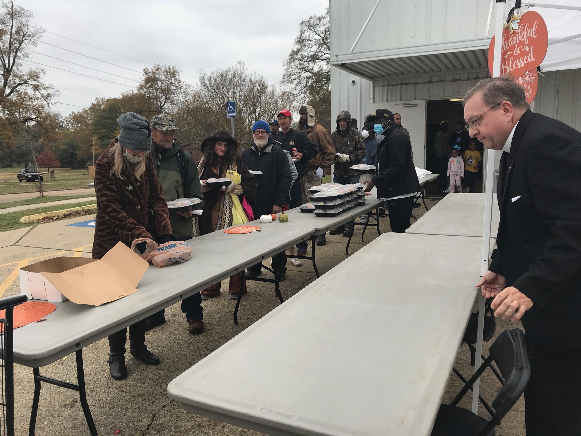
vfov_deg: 49.7
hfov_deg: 63.4
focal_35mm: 28
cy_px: 218
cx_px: 290
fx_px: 470
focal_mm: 3.99
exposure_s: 1/567
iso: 20
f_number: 1.8
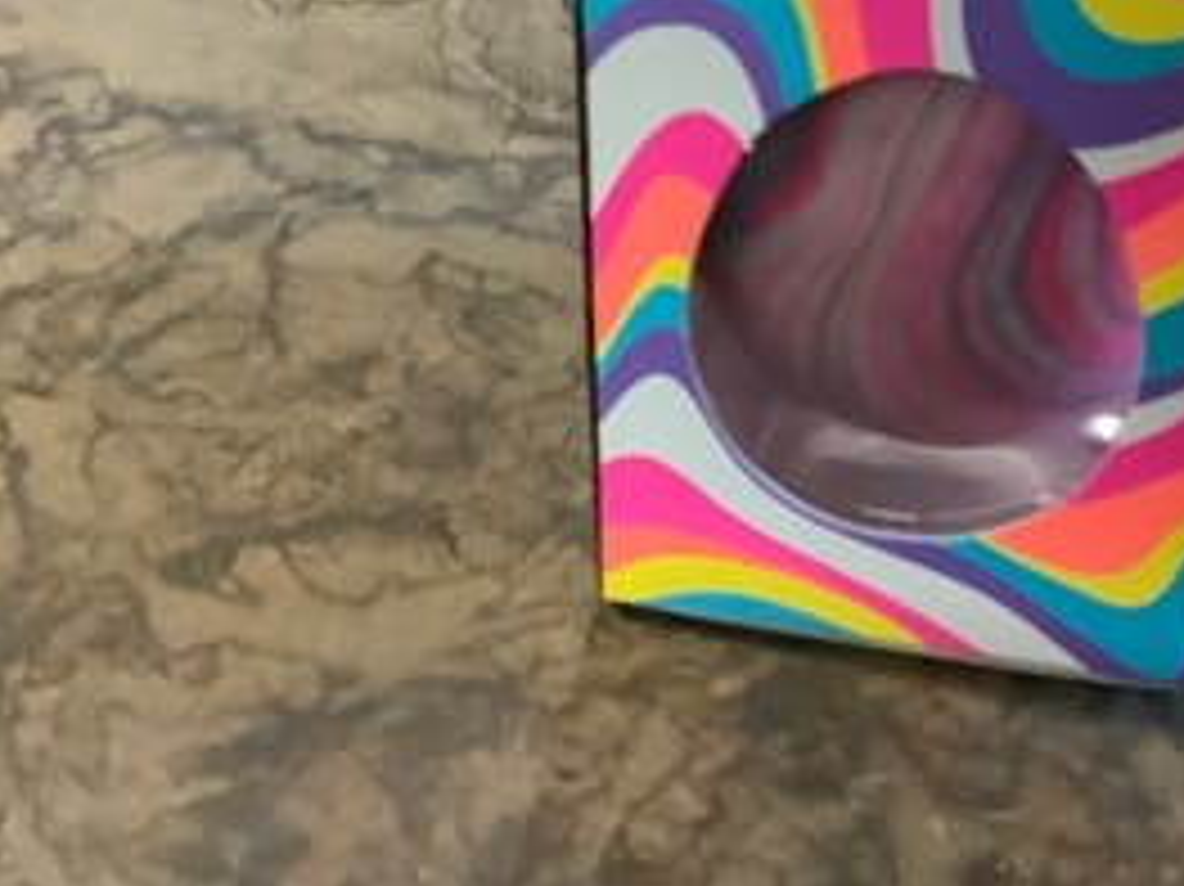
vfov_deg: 24.5
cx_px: 824
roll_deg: -1.8
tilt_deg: -33.9
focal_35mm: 59
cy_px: 227
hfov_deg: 32.3
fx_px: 2017
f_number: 2.4
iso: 320
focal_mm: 3.3
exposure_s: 1/33
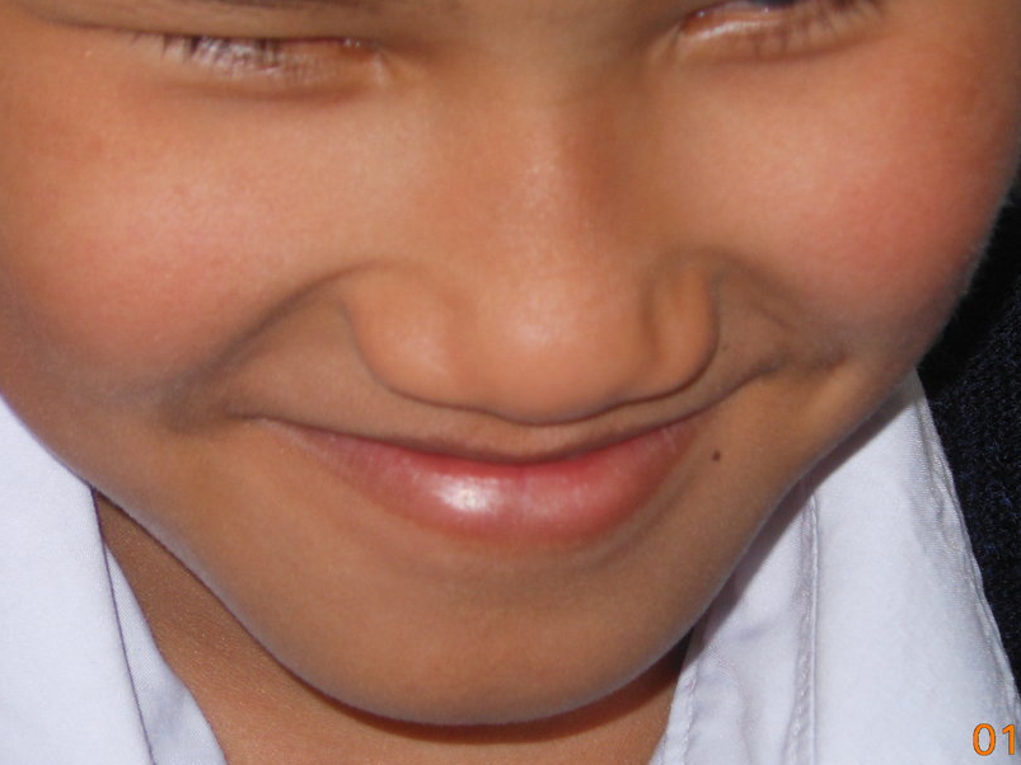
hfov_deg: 7.9
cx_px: 628
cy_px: 343
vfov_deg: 5.9
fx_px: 7373
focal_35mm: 250
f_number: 5.6
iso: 200
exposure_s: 1/60
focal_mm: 35
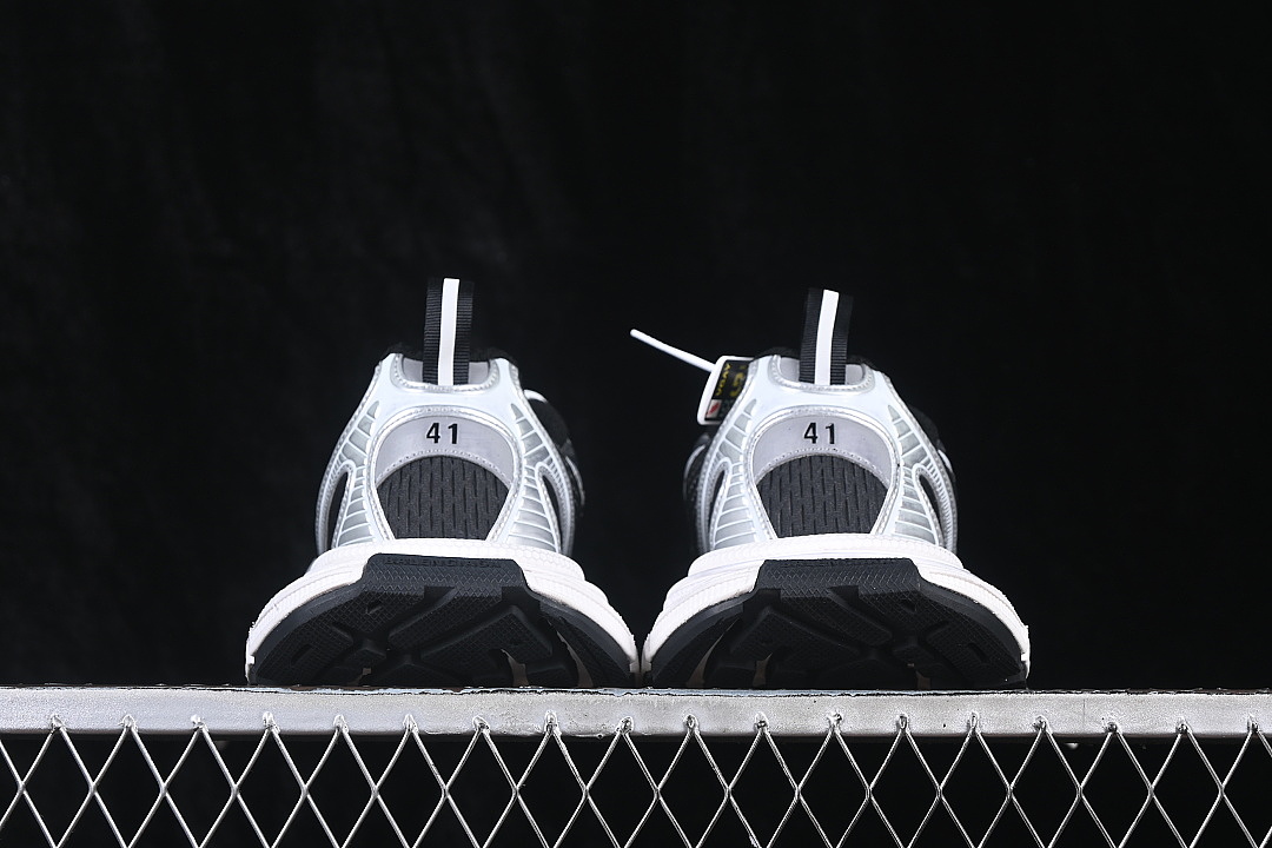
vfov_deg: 18.2
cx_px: 636
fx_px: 2650
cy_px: 424
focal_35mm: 75
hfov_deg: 27.0
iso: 160
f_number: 6.3
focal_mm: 50
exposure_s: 1/60
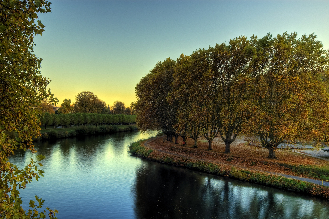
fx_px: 274
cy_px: 110
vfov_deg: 43.6
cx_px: 164
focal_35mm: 30
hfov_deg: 61.9
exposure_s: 1/5
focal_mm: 20
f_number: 22
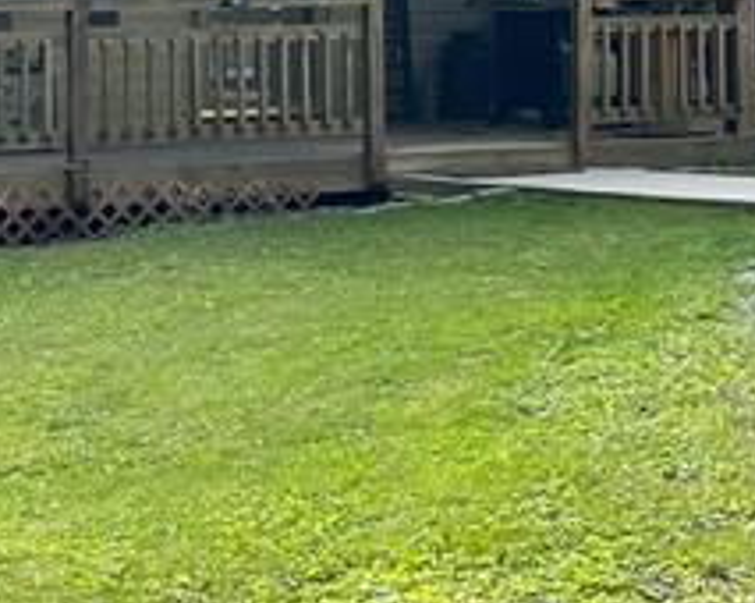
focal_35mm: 122
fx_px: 2724
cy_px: -46
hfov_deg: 15.8
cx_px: 376
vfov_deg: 12.4
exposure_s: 1/344
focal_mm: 4.2
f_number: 1.6
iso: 32
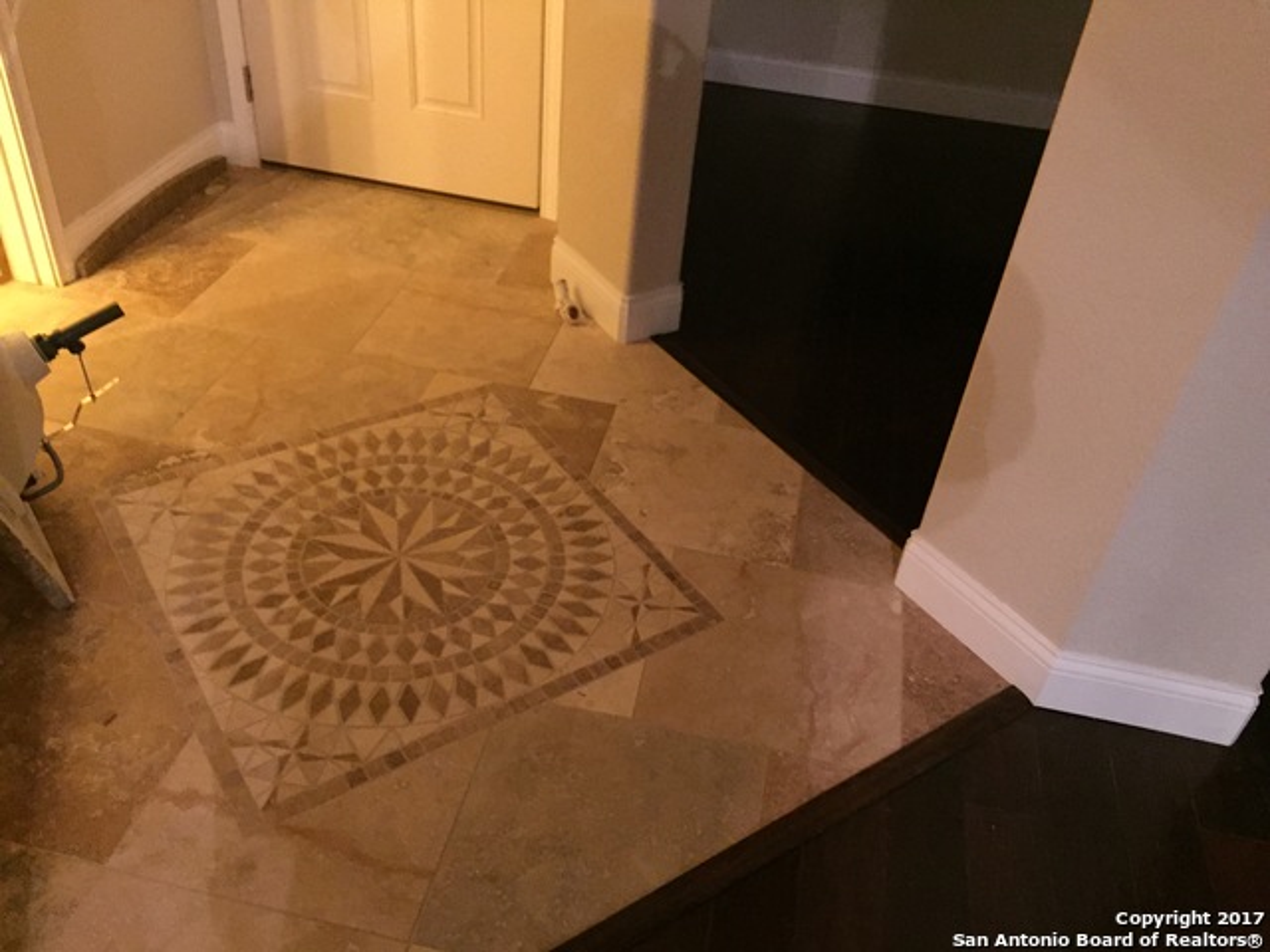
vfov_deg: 48.2
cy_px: 476
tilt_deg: -39.3
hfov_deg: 61.7
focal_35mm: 29
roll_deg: -6.2
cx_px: 635
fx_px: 1064
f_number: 2.2
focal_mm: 4.15
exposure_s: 1/15
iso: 500
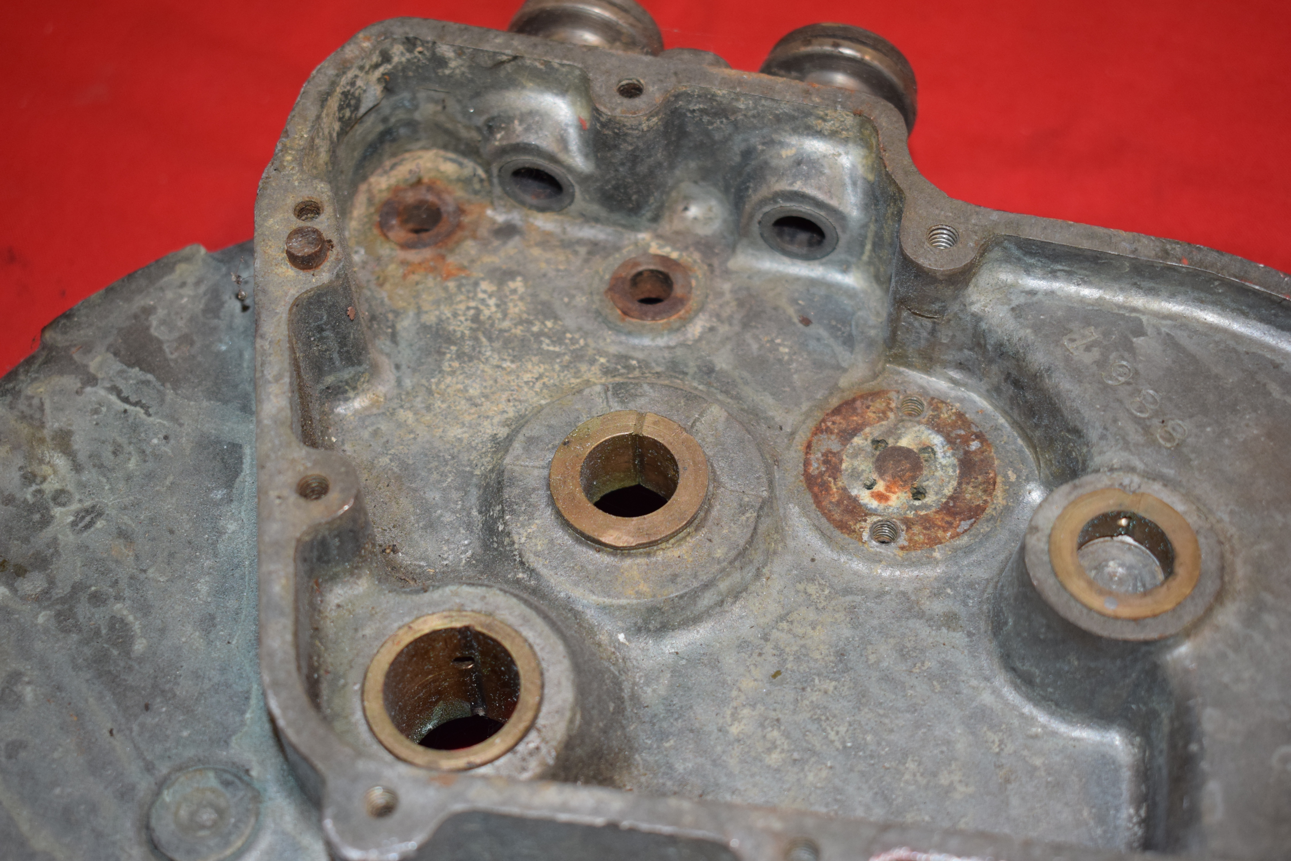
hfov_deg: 35.0
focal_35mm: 57
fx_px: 2044
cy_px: 430
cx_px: 646
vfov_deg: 23.8
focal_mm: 38
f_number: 5
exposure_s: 1/125
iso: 640
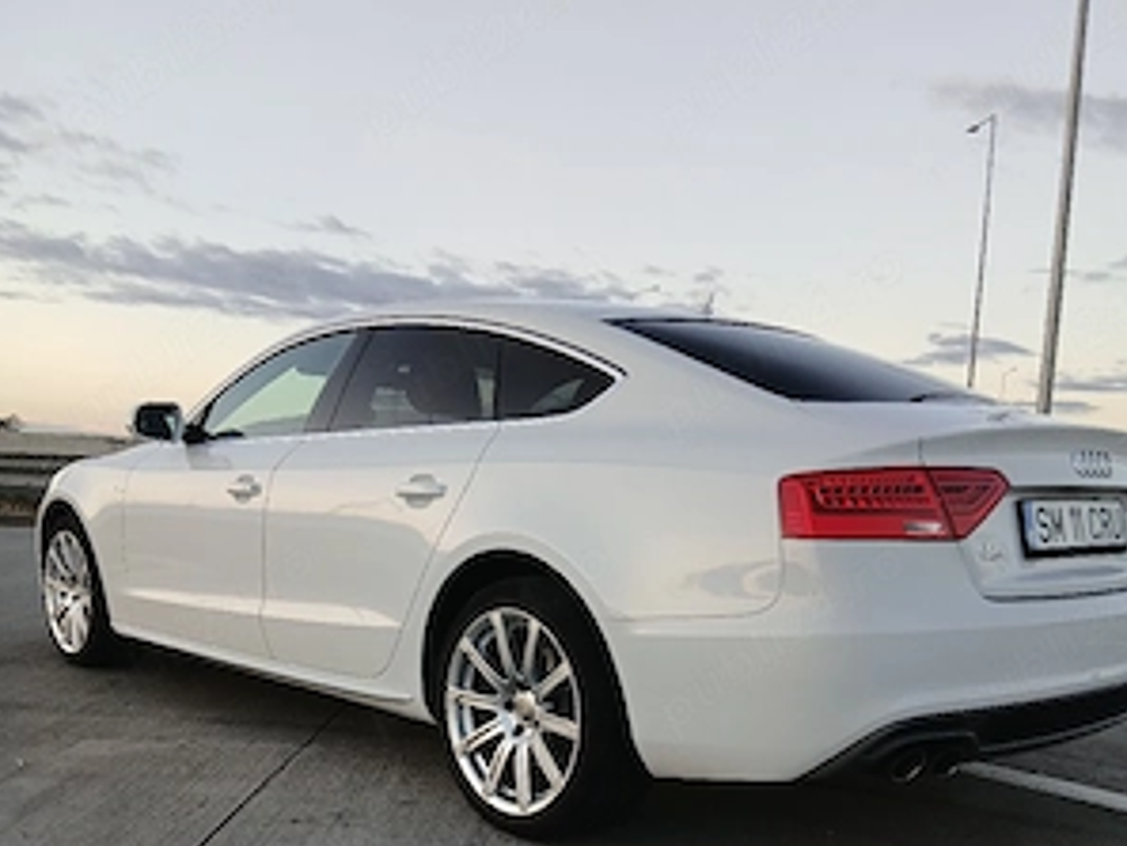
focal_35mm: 35
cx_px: 562
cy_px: 683
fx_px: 1140
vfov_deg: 39.1
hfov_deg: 52.6
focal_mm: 3.98
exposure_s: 1/50.3
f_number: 1.8
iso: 32
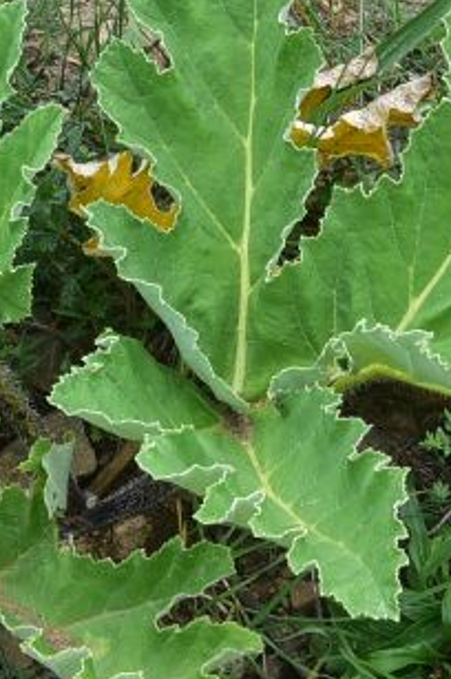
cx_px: 217
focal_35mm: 212
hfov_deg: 6.5
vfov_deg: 9.7
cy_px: 138
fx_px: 3993
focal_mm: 50
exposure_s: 1/125
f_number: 13
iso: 320
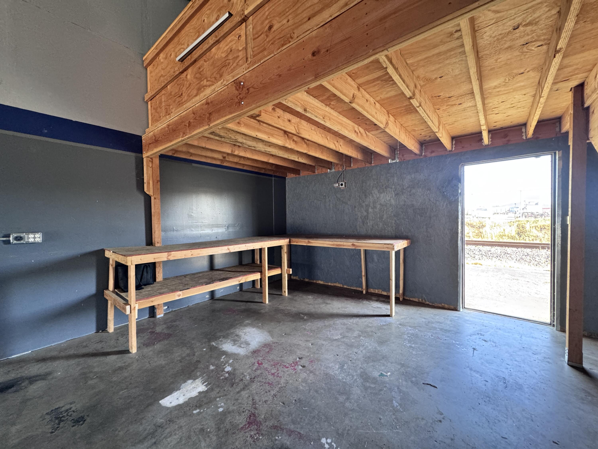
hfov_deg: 102.1
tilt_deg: -1.4
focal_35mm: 14
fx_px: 242
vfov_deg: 85.7
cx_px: 299
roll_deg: +0.9
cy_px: 224
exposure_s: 1/60
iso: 500
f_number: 2.2
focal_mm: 2.22
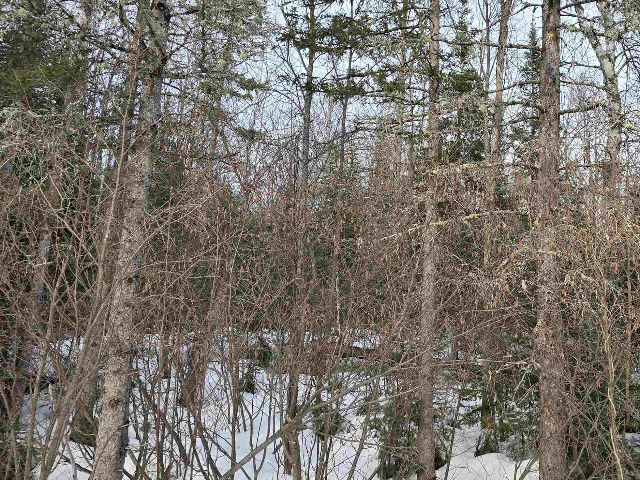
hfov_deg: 49.7
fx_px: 666
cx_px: 463
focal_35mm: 36
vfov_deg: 39.5
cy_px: 189
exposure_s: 1/278
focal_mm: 6.3
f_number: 1.7
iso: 12
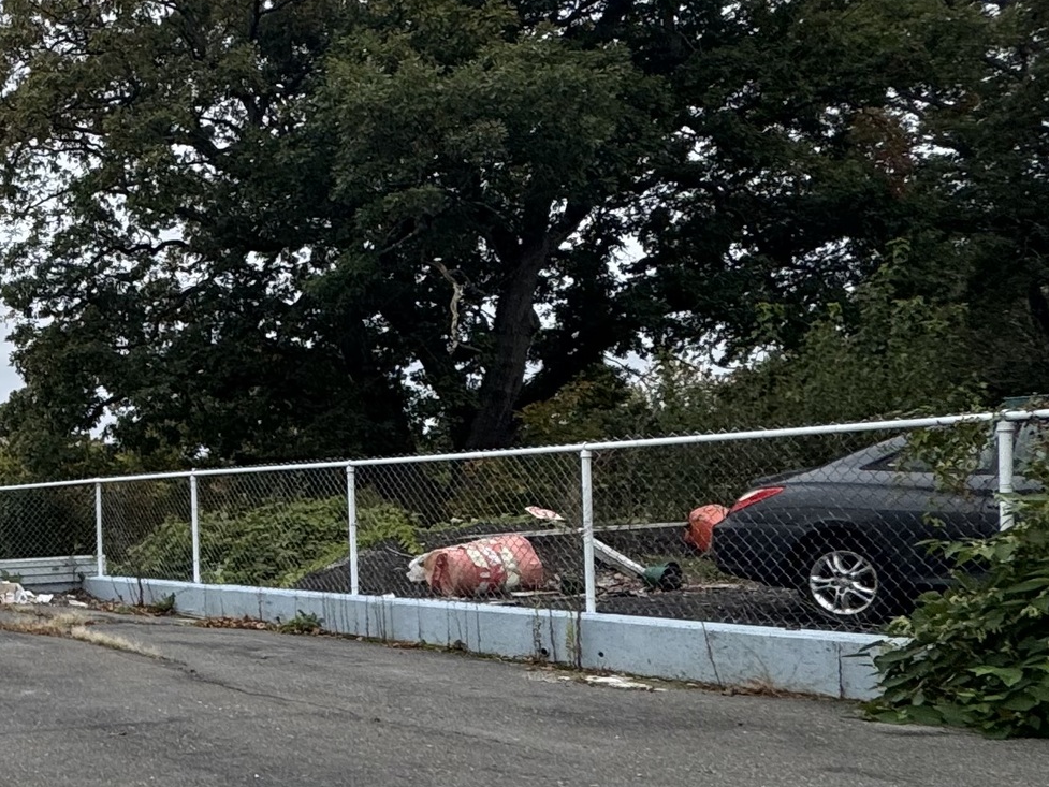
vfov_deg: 32.5
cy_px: 551
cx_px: -346
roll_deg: +1.3
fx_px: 1334
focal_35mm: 44
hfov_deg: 31.8
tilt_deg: +1.5
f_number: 2.2
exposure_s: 1/414
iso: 40
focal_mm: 2.22
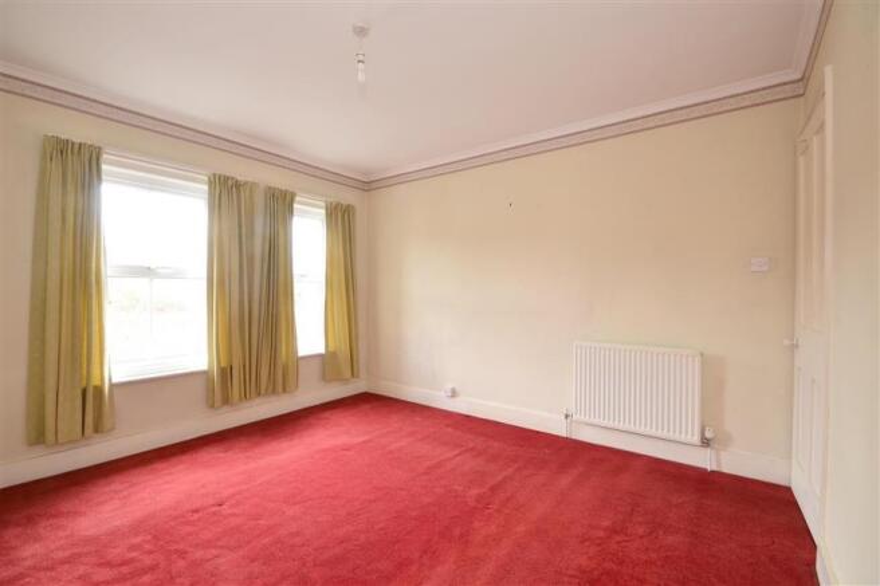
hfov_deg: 100.4
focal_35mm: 15
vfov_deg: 77.3
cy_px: 293
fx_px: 367
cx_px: 440
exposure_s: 1.6
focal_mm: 10
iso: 200
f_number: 11
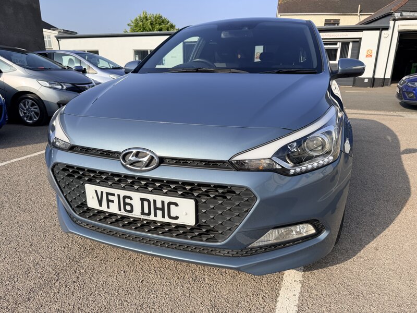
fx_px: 289
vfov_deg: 56.8
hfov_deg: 71.6
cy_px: 156
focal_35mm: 24
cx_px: 208
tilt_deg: -17.3
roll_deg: -0.2
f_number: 1.78
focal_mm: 6.76
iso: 80
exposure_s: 1/3279
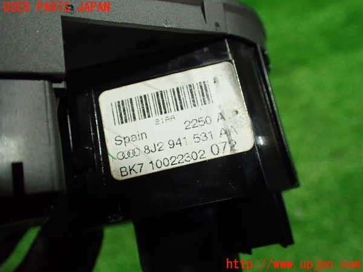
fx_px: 315
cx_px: 182
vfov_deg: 46.8
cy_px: 136
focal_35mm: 30
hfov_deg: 60.0
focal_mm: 5.4
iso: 800
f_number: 2.3
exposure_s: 1/125
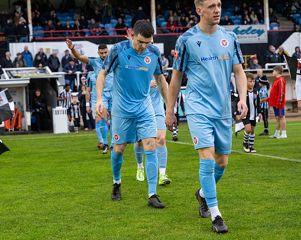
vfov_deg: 19.4
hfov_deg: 24.2
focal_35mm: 79
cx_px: 124
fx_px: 702
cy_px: 120
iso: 2000
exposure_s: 1/400
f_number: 4
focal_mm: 70
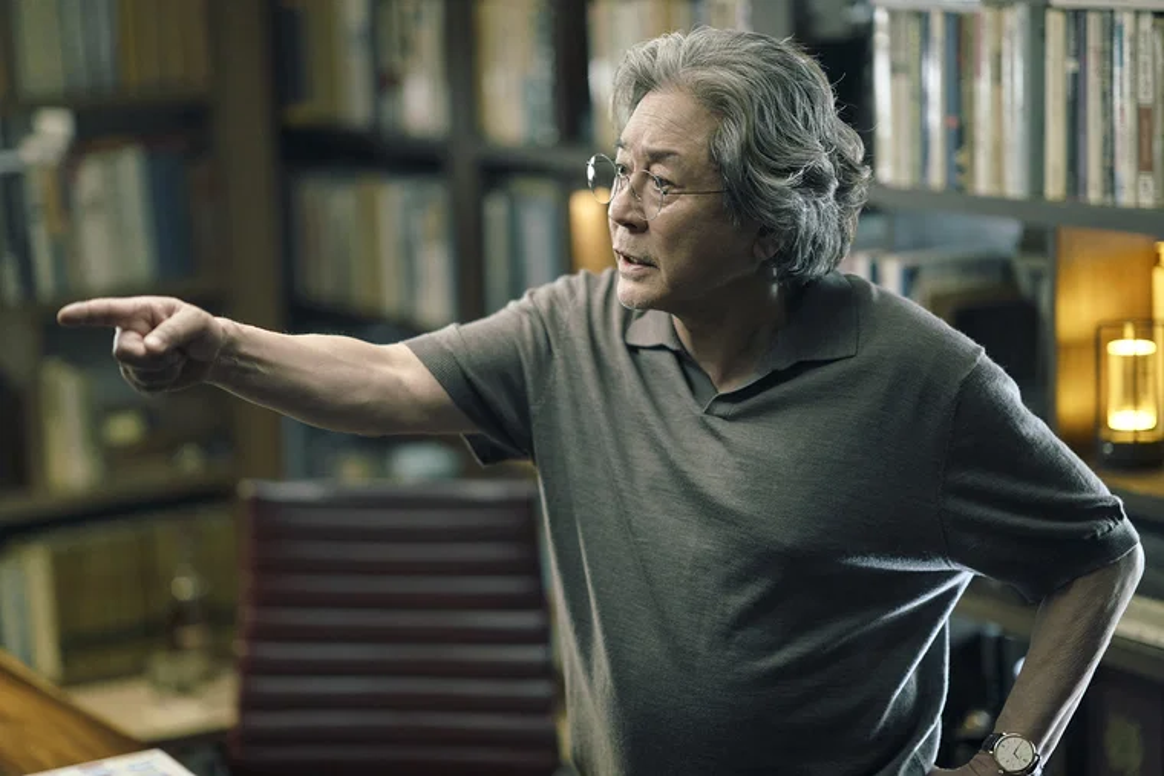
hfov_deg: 23.9
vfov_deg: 16.1
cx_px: 582
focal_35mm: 85
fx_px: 2749
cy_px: 388
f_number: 1.4
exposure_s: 1/160
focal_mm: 85
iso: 1250
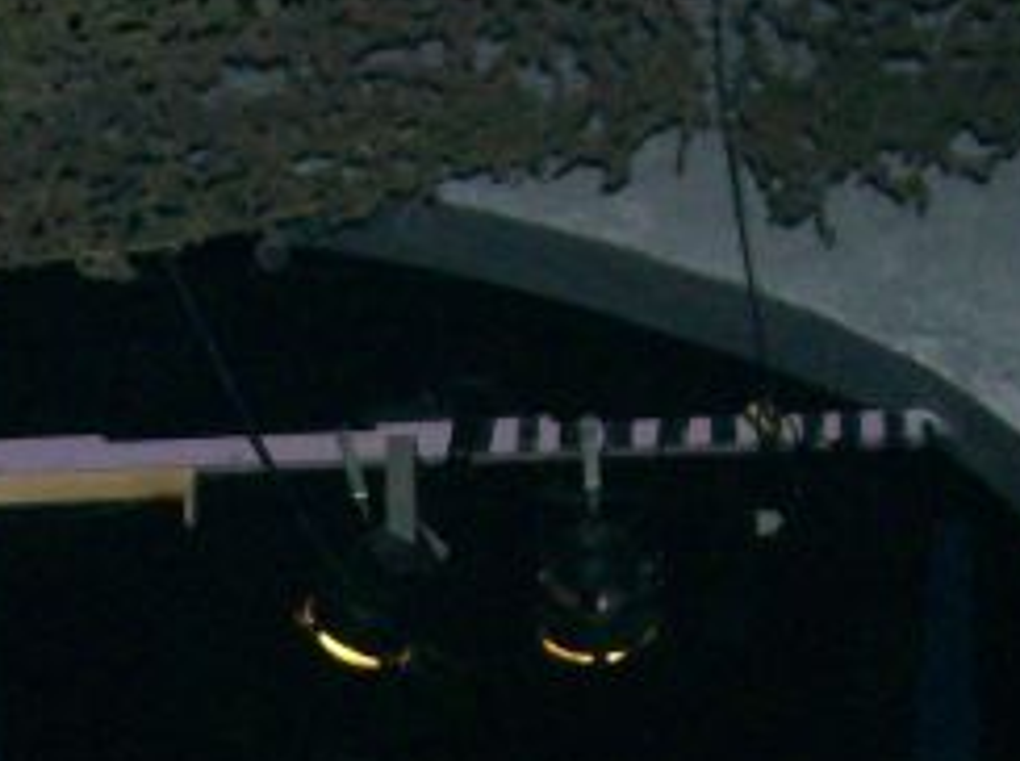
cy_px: 1133
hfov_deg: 16.4
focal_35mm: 118
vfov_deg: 12.0
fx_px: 3470
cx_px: 8
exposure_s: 1/64
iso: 140
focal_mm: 6
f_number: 2.7
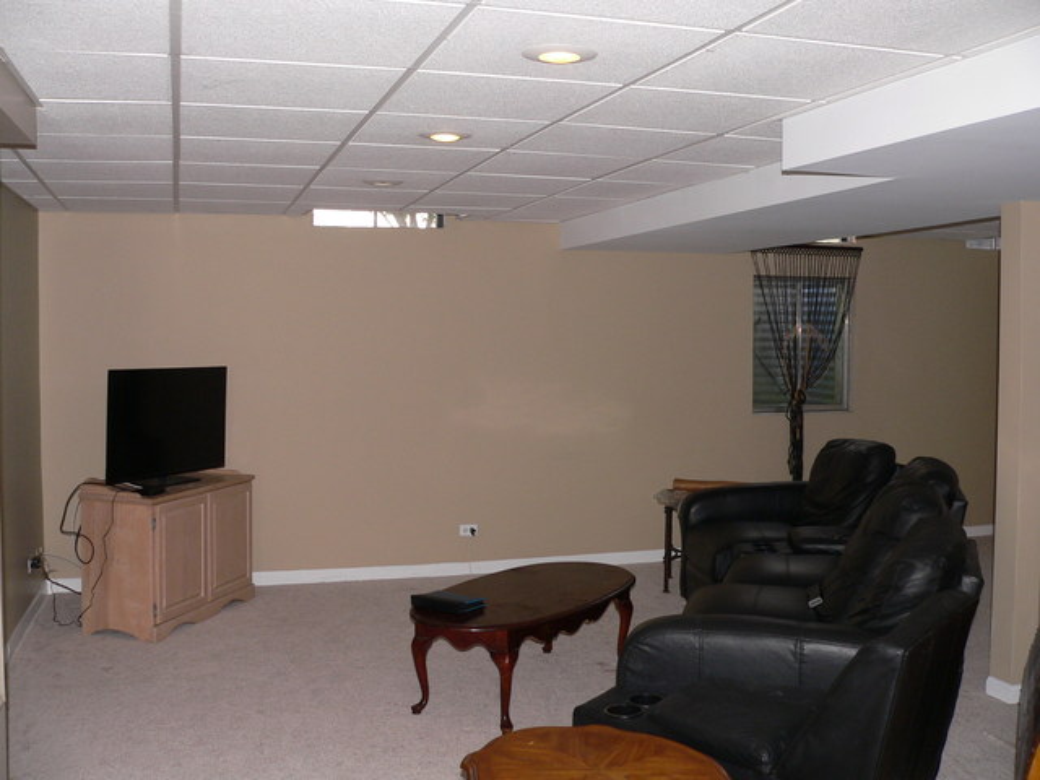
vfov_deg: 39.7
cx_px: 520
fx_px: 1082
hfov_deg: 51.4
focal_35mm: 36
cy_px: 390
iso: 150
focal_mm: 6
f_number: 2.8
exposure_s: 1/60
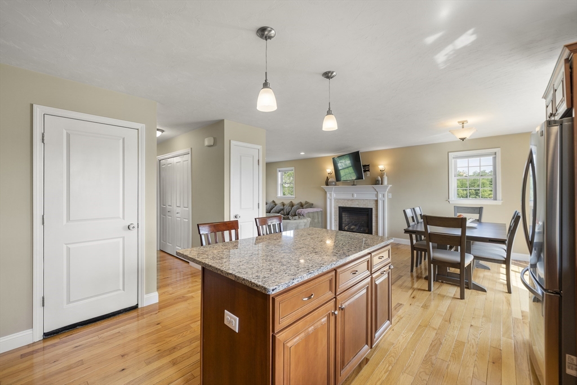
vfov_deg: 81.2
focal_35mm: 14
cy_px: 192
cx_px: 288
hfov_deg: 104.2
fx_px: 224
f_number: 7.1
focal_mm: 14
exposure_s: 1/13
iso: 320
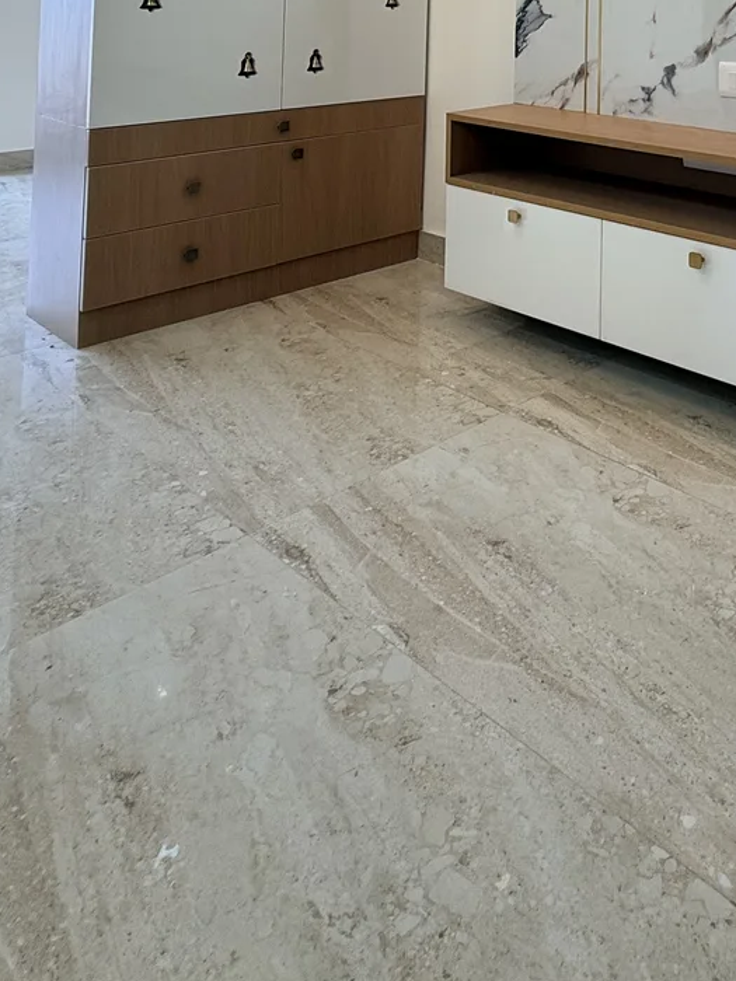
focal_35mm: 32
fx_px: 907
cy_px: -56
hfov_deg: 40.5
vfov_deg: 45.3
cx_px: 673
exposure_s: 1/100
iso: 80
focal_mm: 2.22
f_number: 2.2
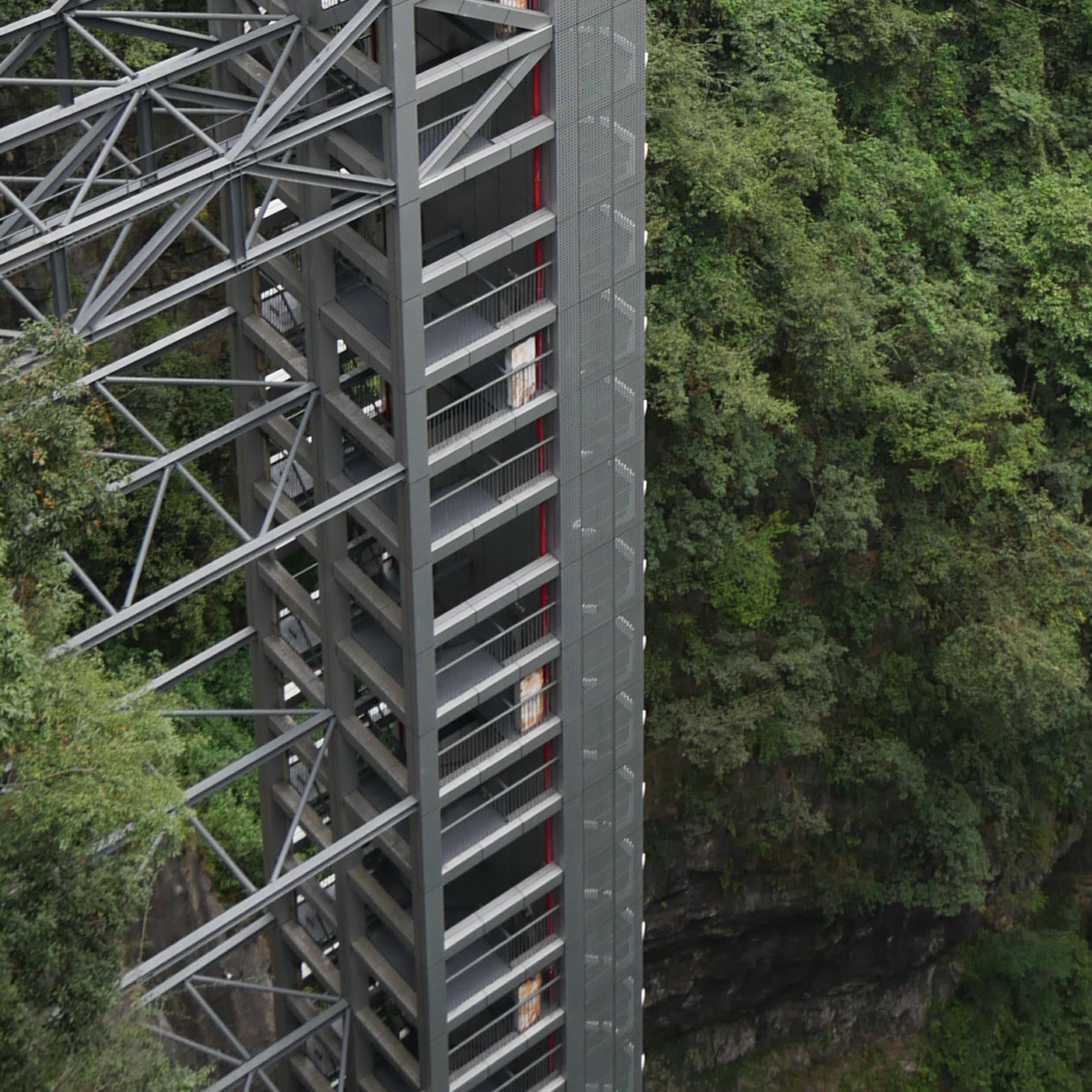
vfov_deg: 19.0
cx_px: 636
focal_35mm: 81
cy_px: -512
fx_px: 2891
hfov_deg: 21.4
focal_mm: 14
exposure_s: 1/125
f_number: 4
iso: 200
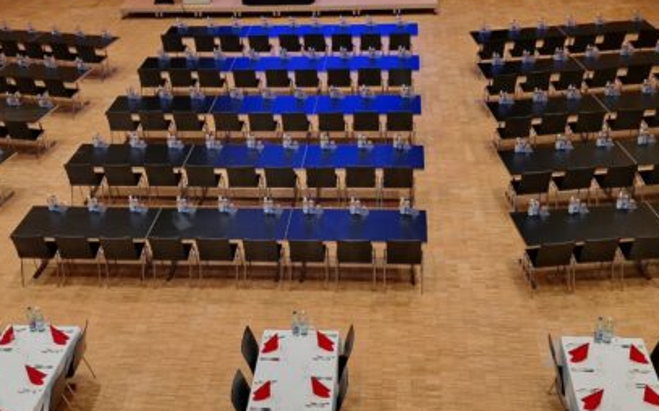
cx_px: 317
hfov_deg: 43.5
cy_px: 160
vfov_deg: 27.9
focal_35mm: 46
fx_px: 826
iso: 250
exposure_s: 1/36
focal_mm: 6.4
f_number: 1.8
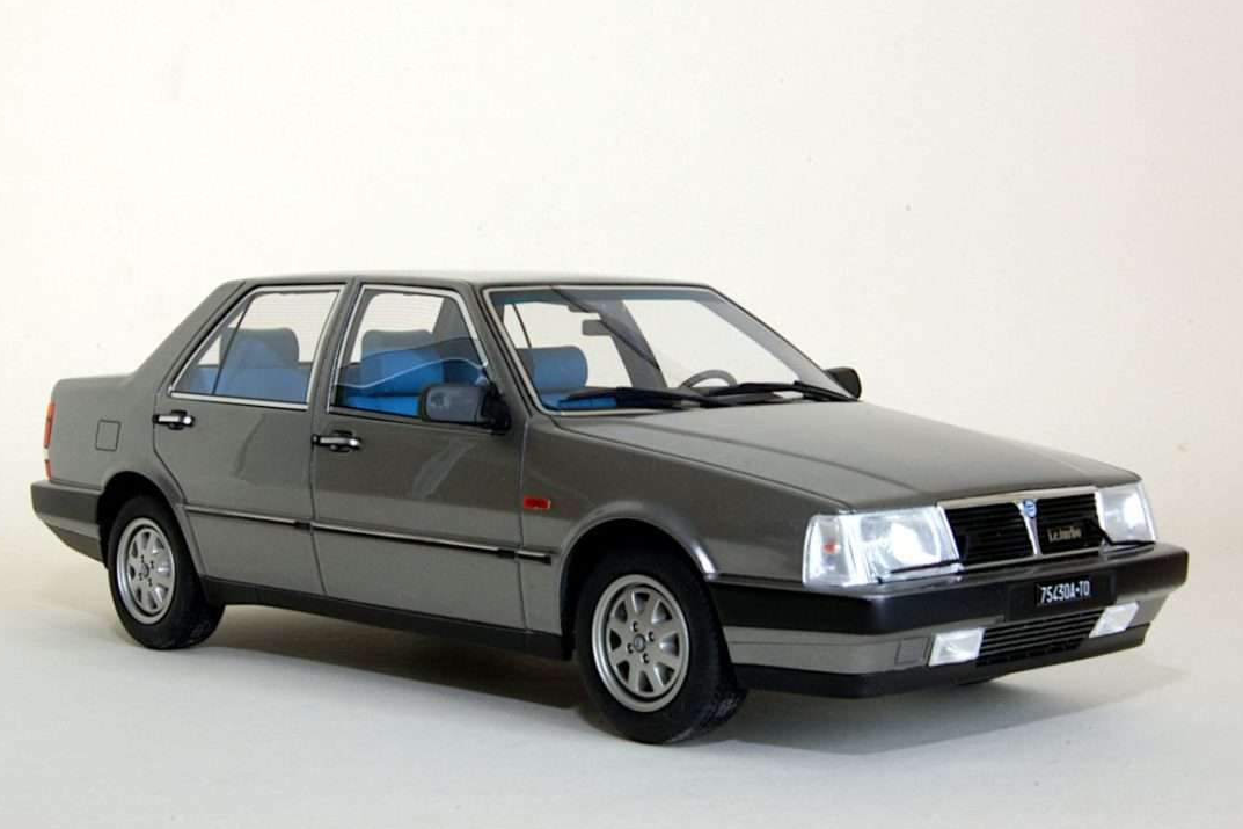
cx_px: 618
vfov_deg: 24.0
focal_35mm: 57
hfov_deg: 35.3
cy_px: 407
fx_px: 1952
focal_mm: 35
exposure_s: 25
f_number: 29
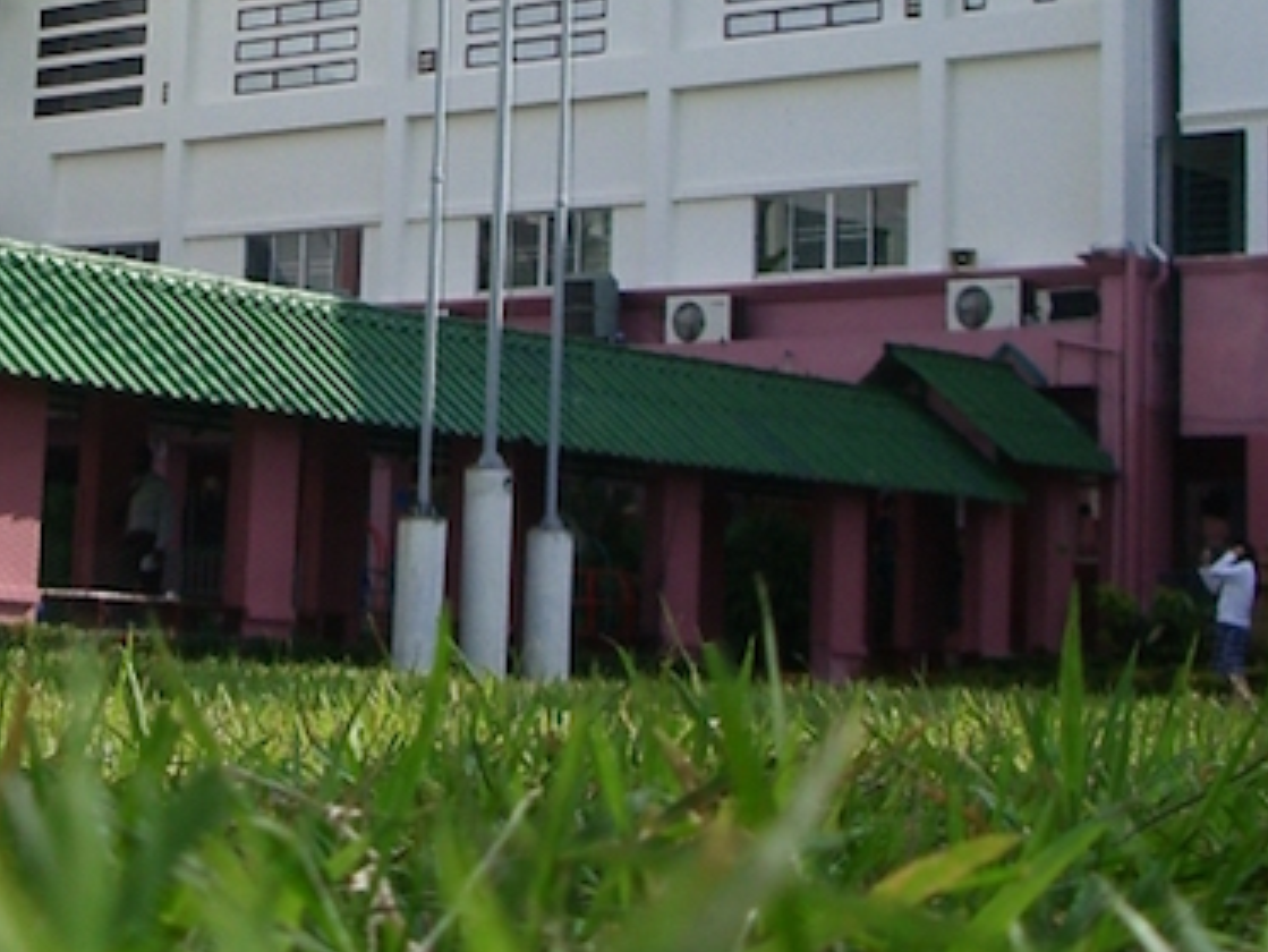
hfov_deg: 21.3
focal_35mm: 90
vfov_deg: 16.0
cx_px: 122
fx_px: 3298
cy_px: -65
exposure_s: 1/500
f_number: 4.3
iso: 80
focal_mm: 5.8
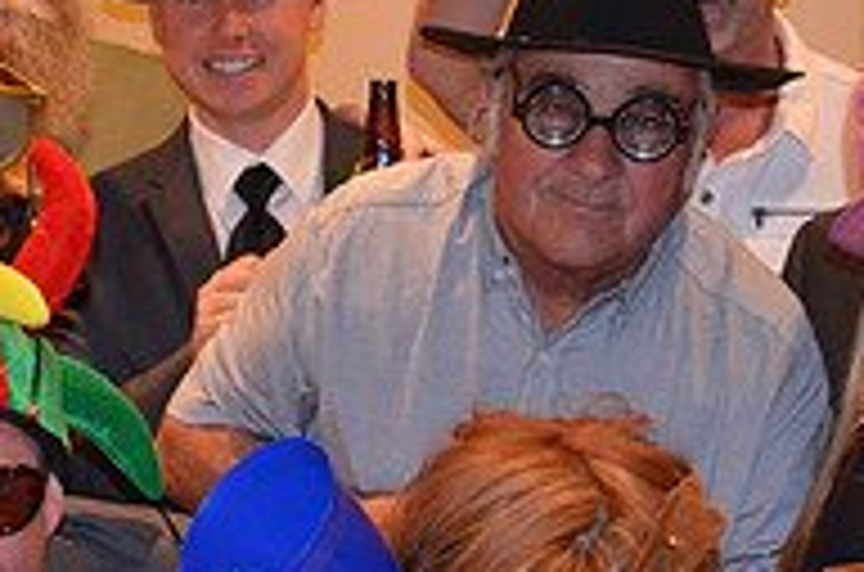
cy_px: 455
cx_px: 243
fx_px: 2610
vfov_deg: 12.4
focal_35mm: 109
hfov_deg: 18.7
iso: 3200
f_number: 4
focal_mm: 24
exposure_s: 1/60
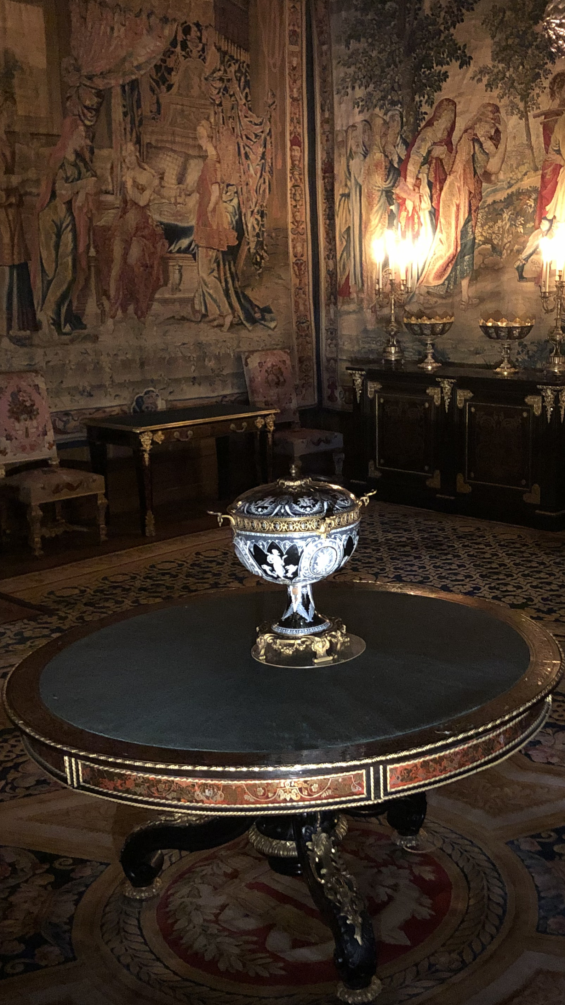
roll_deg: +1.0
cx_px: 416
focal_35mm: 43
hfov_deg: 27.4
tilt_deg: -11.6
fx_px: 1145
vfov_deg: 47.4
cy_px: 498
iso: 250
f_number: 1.8
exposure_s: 1/4
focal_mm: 4
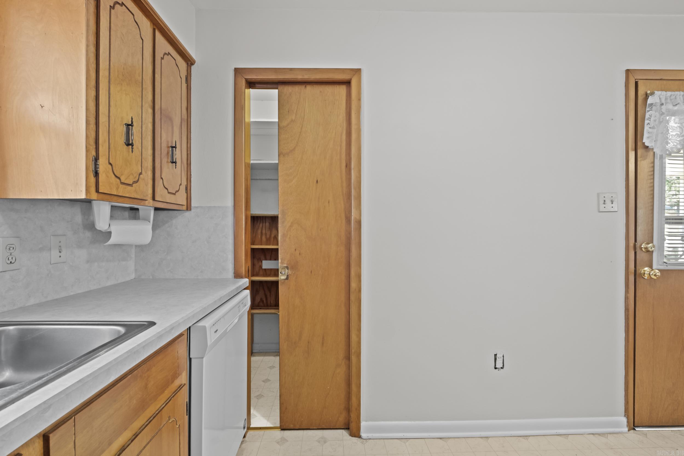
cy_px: 228
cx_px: 342
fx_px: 285
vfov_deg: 77.3
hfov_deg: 100.4
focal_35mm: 15
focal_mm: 10
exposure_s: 1.3
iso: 800
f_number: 8
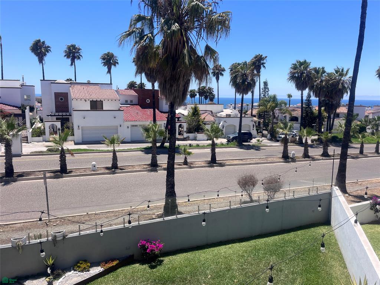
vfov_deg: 53.1
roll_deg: -0.5
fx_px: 285
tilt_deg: -8.8
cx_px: 190
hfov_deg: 67.3
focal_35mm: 26
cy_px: 142
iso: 50
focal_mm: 5.1
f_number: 1.6
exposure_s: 1/3311
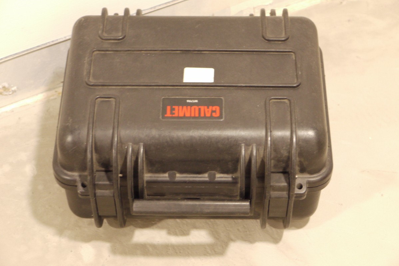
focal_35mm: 94
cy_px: 126
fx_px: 1042
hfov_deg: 21.7
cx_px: 200
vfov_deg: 14.6
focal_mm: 45
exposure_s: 1/5
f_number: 5.6
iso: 800
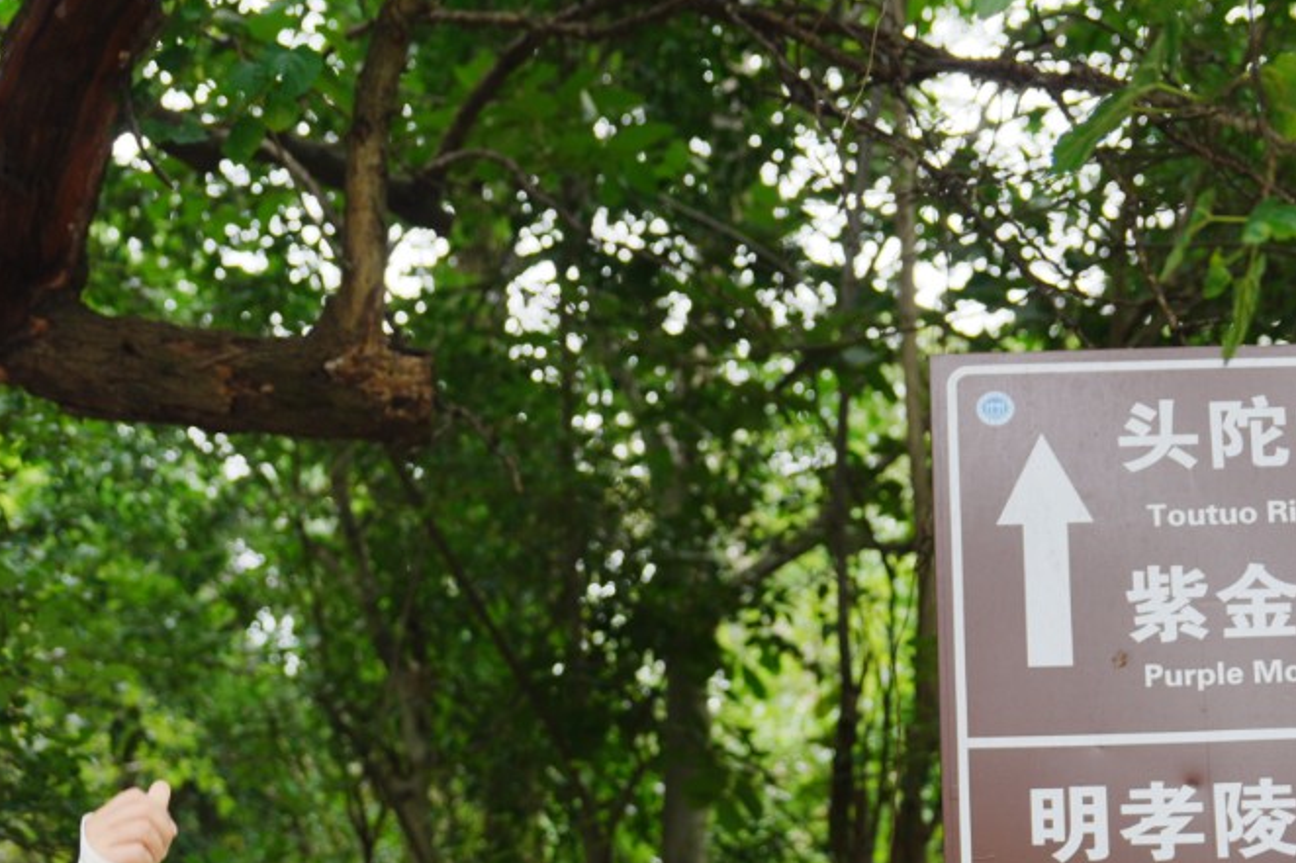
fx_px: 3131
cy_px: 1029
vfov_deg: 15.2
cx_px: 493
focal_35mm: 87
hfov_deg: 23.3
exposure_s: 1/320
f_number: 2.8
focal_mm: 36
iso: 100
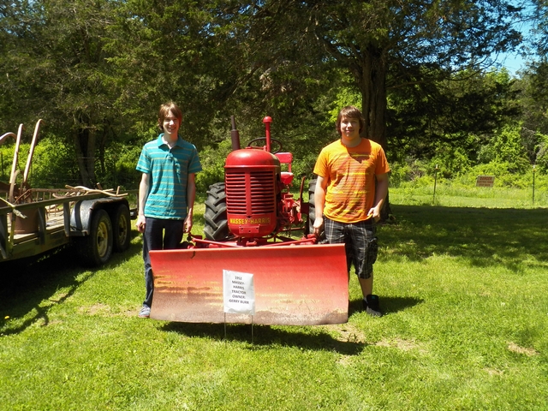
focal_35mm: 31
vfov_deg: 45.4
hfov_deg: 58.4
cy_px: 206
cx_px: 274
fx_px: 491
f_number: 4
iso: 125
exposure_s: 1/500
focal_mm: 5.5
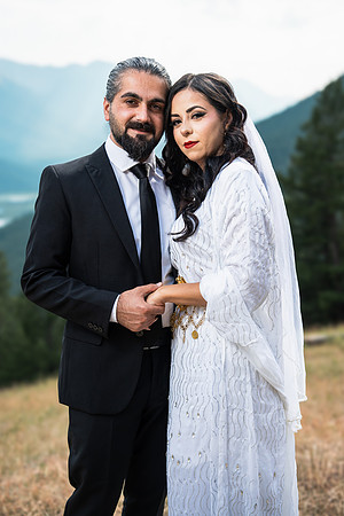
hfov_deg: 27.5
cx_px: 172
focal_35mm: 49
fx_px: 702
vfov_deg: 40.3
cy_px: 258
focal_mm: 49
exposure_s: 1/1000
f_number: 2.8
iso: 100
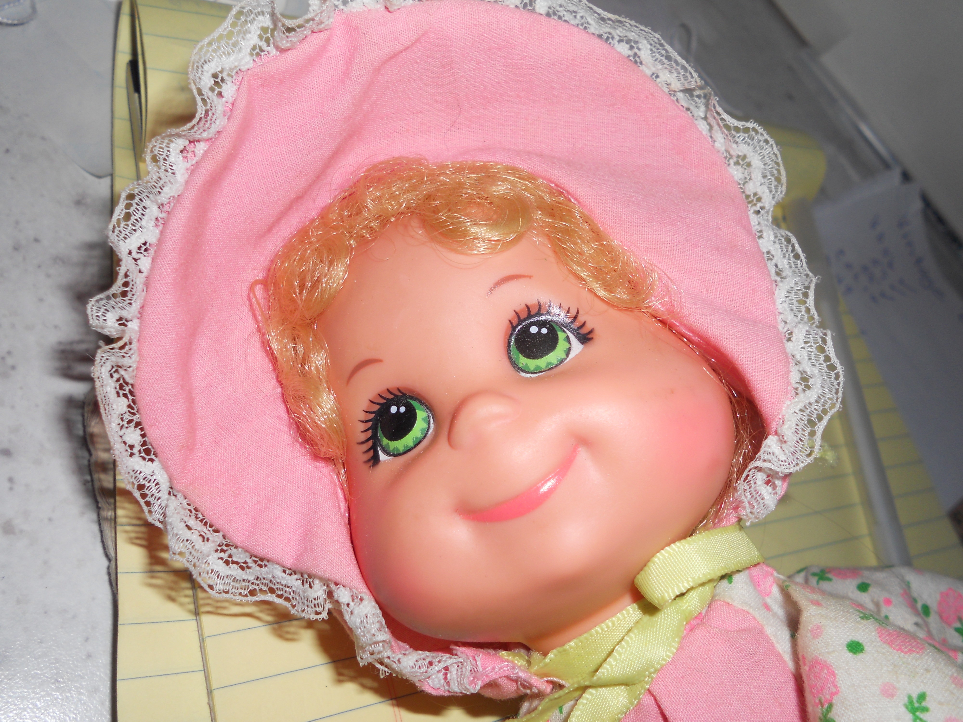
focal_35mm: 32
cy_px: 361
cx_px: 482
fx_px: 890
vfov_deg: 44.2
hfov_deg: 56.8
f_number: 8.8
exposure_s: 1/25
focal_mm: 5.8
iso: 80
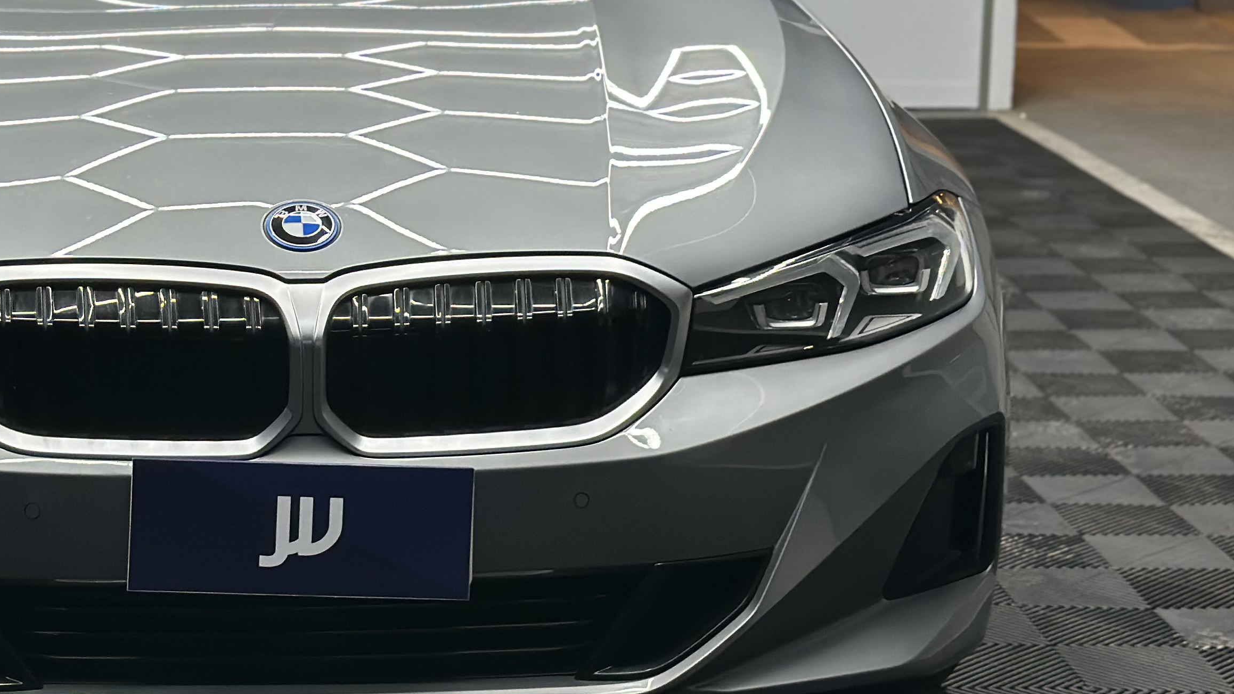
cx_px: 333
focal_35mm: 91
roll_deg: -0.2
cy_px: 140
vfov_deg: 13.2
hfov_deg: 23.2
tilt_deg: -8.7
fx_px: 2977
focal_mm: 6.86
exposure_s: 1/100
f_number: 1.78
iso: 100
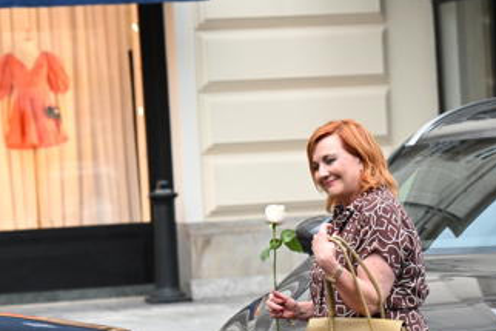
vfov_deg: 6.5
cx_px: 259
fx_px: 2922
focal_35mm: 212
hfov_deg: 9.7
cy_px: 288
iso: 5000
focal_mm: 99
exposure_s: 1/500
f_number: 4.5
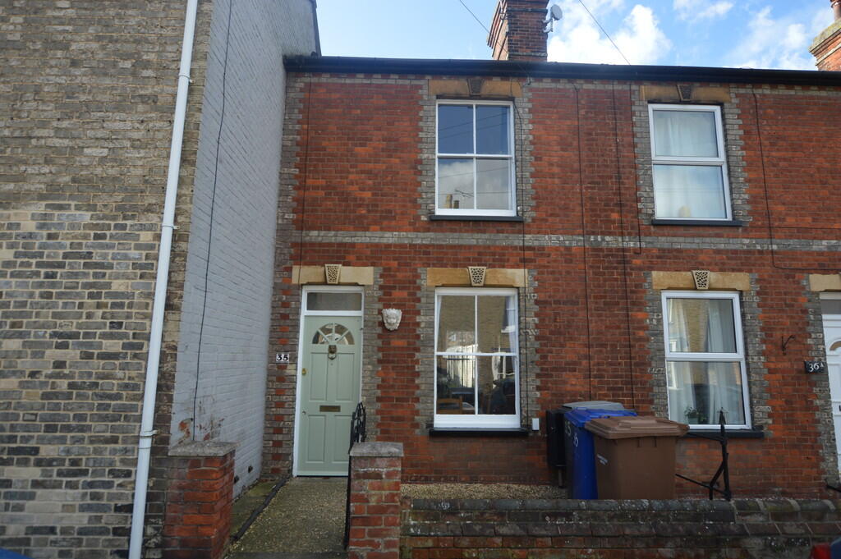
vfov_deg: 59.4
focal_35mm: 21
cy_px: 280
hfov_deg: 81.2
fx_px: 490
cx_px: 420
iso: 100
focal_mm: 14
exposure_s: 1/125
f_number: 5.6
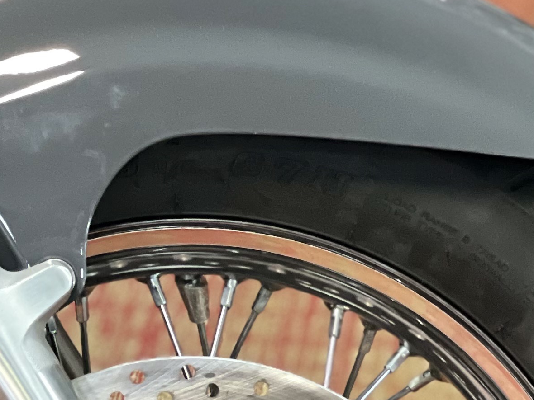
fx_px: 4057
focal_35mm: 263
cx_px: 141
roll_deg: -0.2
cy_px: 574
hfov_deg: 7.5
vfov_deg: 5.6
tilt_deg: -26.1
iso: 400
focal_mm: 9
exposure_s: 1/17
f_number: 2.8
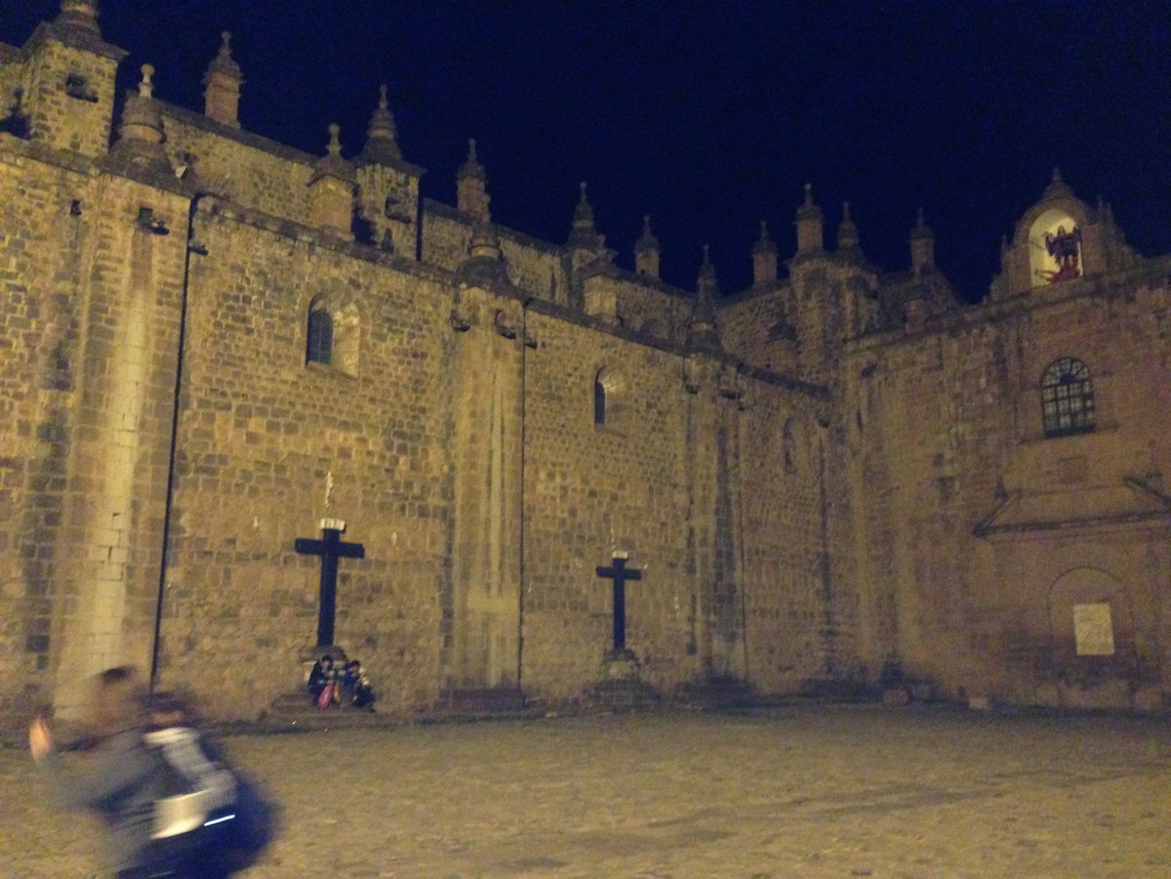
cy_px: 440
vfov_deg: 42.9
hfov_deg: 55.4
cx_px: 586
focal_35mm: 33
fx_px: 1116
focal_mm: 4.12
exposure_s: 1/16
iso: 640
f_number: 2.4
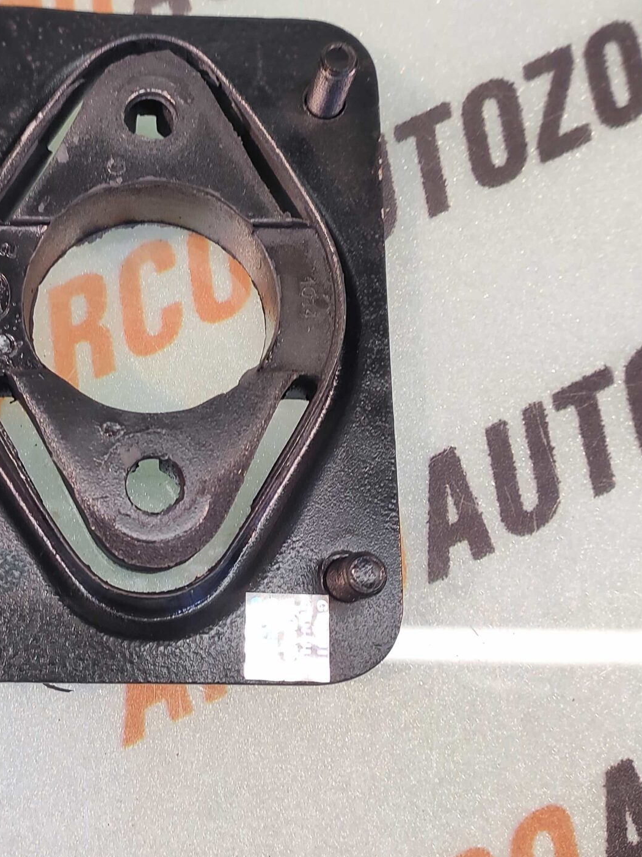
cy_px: 331
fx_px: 768
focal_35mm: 31
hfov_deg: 43.3
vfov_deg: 57.8
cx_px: 129
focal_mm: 4.74
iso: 175
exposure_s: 1/33
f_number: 1.79
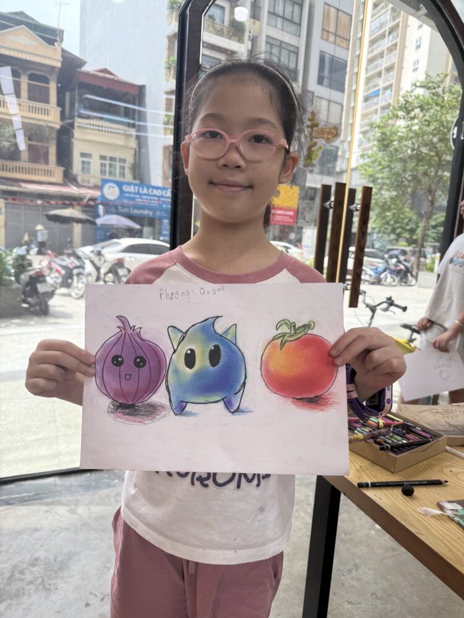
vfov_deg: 71.6
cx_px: 232
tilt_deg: -10.2
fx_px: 429
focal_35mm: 24
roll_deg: -4.0
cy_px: 309
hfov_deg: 56.8
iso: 125
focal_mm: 6.76
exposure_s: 1/238
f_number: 1.78
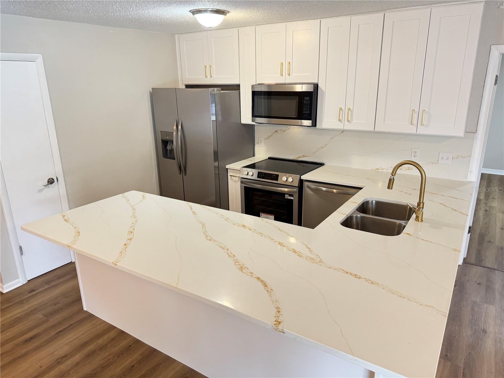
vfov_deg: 56.8
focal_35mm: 24
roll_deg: +1.2
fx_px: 349
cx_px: 252
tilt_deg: -17.9
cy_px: 189
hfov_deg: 71.6
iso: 320
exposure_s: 1/60
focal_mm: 6.76
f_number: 1.78
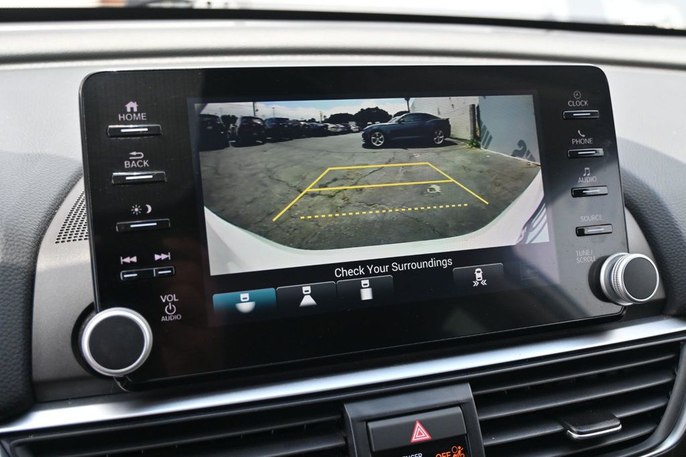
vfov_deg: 36.8
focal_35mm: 36
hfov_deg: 53.1
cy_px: 228
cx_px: 343
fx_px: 686
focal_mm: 24
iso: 400
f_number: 4.2
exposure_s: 1/250
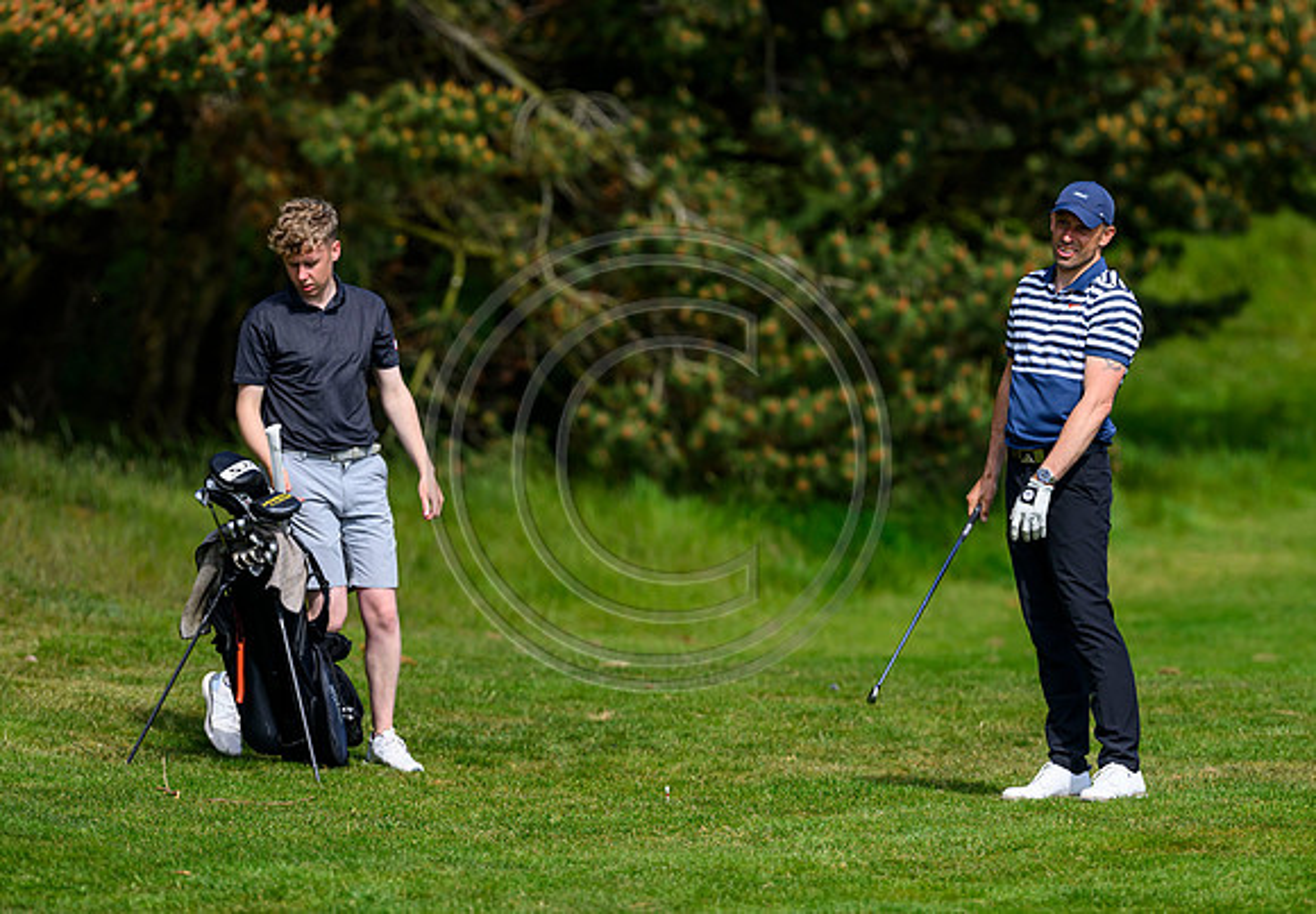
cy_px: 461
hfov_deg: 4.4
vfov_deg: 3.1
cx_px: 767
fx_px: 17046
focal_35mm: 460
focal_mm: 400
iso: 500
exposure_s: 1/4000
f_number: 4.5
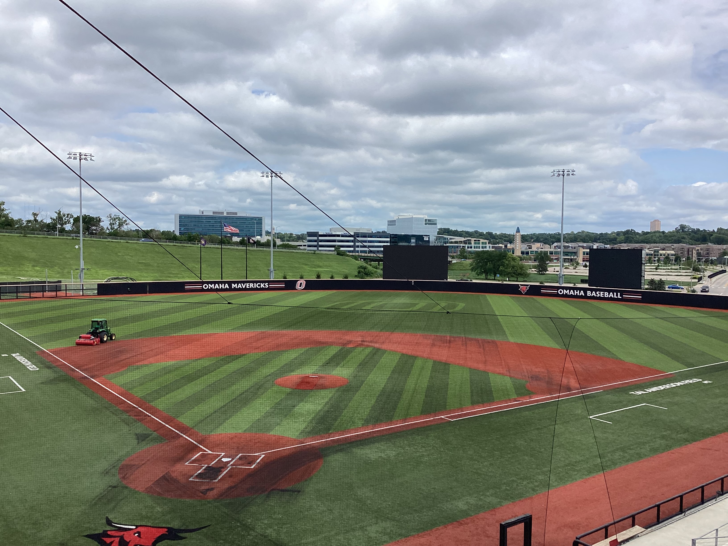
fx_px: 652
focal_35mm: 31
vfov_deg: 45.4
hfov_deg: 58.4
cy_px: 273
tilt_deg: -3.7
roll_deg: +0.7
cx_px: 364
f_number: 2.4
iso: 25
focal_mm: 3.3
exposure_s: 1/2037
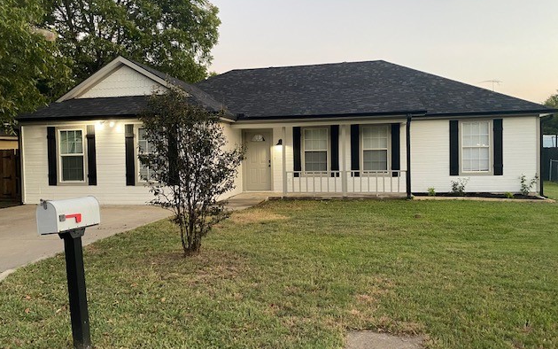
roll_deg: +1.2
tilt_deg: -1.7
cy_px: 162
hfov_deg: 66.5
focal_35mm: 28
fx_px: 426
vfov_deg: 44.5
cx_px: 278
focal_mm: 4.25
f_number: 1.8
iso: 160
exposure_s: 1/60
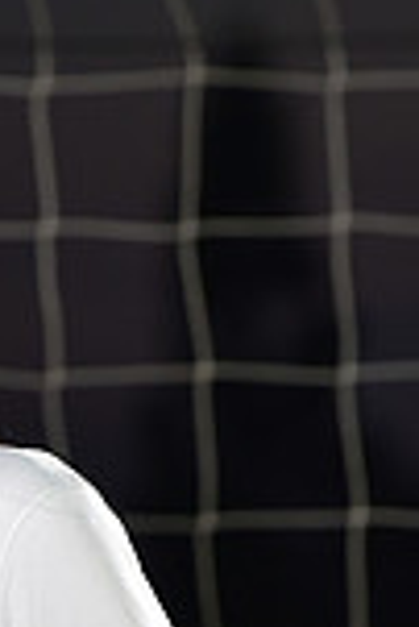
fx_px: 13411
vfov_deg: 2.7
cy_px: 698
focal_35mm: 770
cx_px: -272
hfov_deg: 1.8
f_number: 5.6
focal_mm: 200
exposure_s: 1/160
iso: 1250
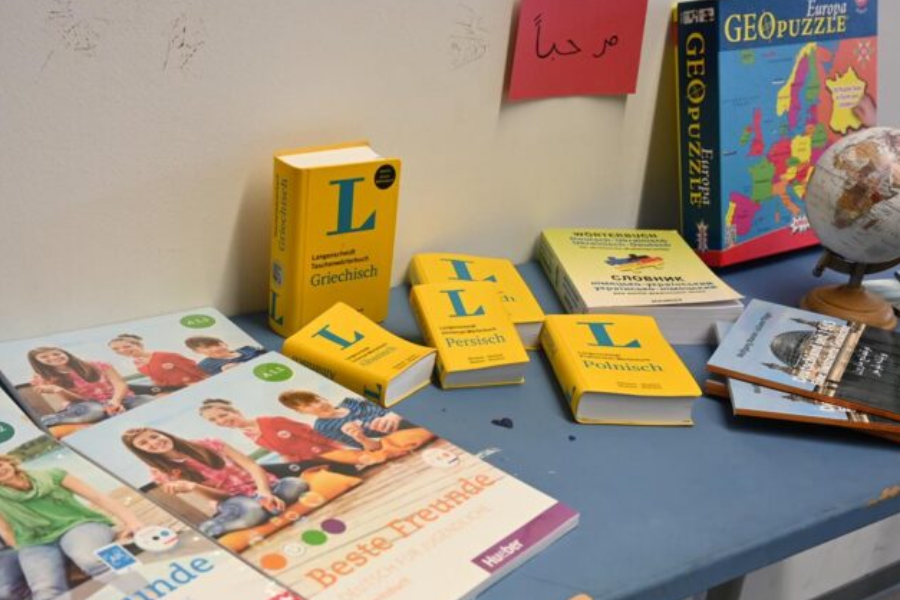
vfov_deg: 27.2
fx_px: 1225
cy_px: 439
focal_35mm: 49
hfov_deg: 40.3
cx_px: 388
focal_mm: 20
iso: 250
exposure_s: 1/30
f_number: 3.8
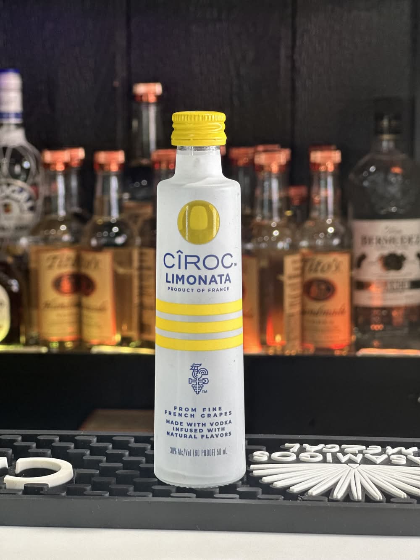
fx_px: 1245
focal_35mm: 77
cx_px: 210
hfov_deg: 19.1
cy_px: 280
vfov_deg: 25.3
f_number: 2.8
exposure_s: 1/60
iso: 160
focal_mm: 9
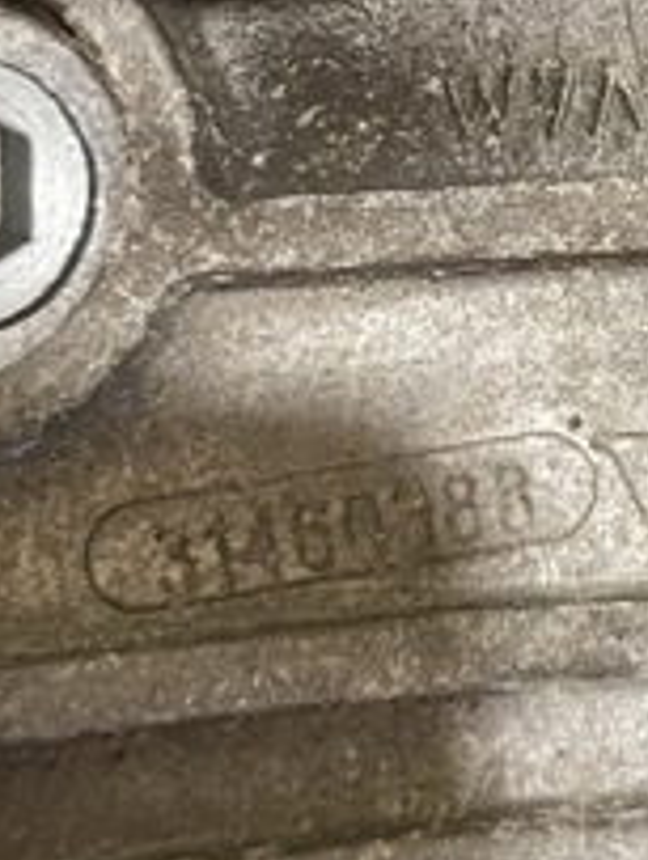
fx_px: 1468
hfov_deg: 24.0
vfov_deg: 32.4
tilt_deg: -77.0
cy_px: 297
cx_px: 614
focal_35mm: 59
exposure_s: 1/45
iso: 500
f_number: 1.8
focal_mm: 4.25
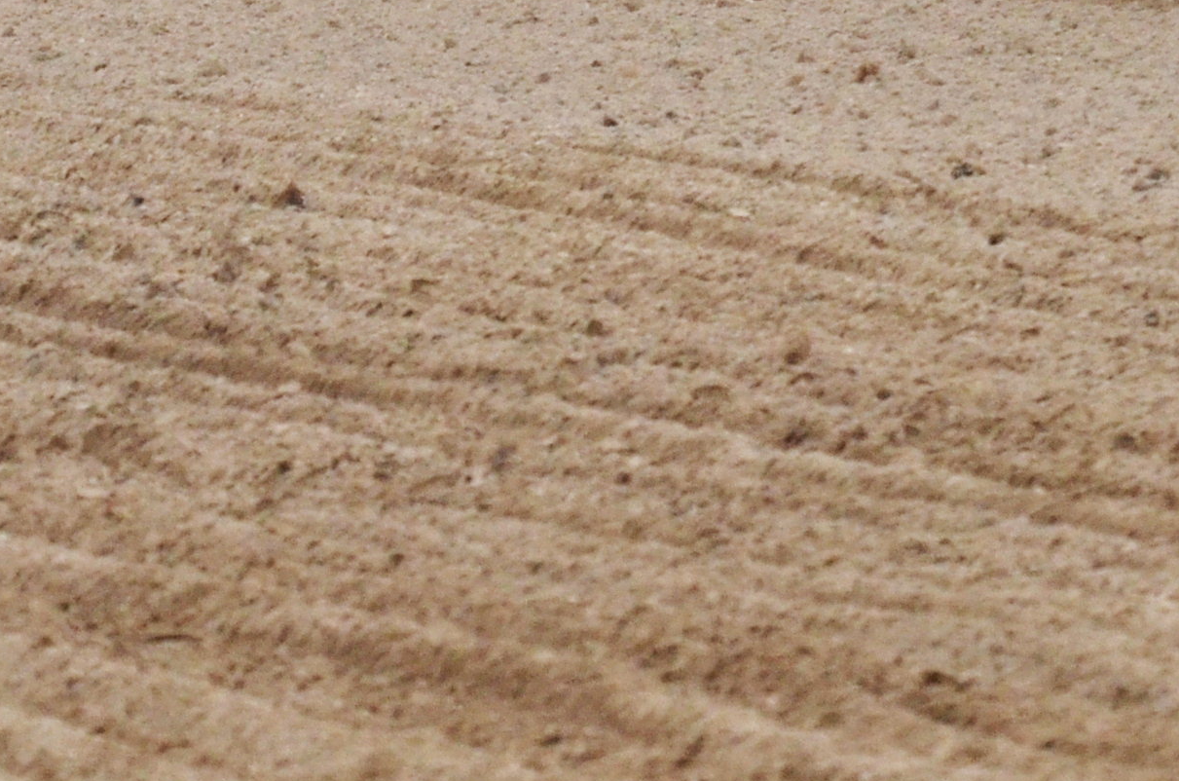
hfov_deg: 1.7
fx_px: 39904
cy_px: -477
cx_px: 1024
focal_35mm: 1221
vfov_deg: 1.1
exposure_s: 1/1250
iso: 800
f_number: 9
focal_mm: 200
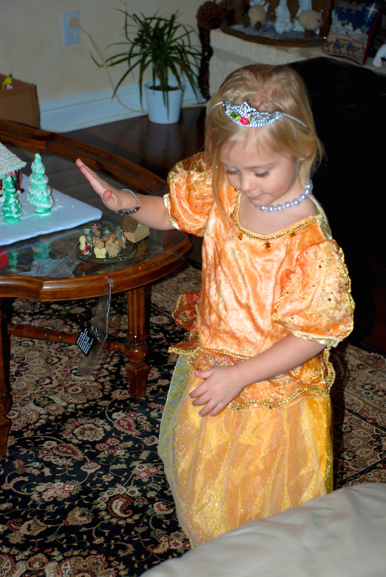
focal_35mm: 78
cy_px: 288
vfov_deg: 26.0
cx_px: 193
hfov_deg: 17.5
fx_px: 1251
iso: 200
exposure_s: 1/60
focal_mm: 52
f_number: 5
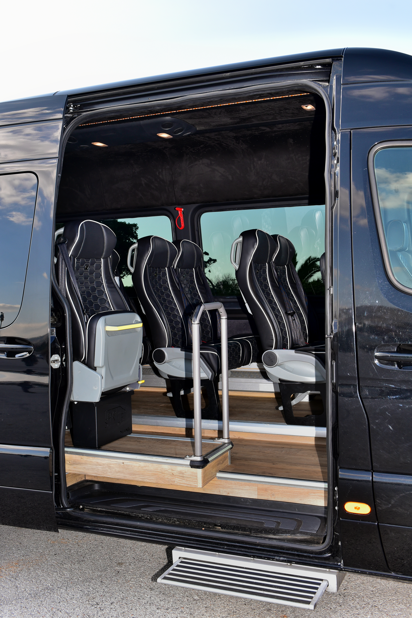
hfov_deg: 35.1
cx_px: 206
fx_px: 652
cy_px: 309
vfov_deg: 50.7
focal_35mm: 38
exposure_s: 1/250
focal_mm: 38
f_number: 8
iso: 320
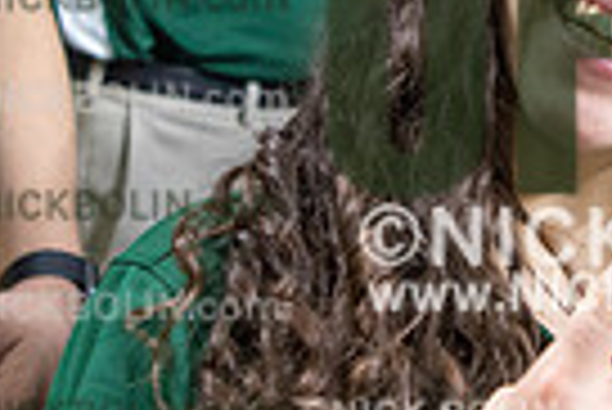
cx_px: 644
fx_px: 1736
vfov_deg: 13.4
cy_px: 101
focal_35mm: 102
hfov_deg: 19.3
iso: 2500
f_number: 2.8
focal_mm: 24
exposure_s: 1/400
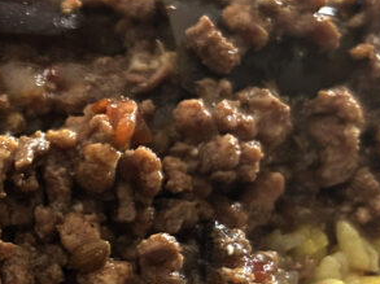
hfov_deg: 20.1
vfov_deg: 16.1
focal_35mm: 91
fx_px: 998
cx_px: -83
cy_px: 202
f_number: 1.5
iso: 500
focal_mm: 5.7
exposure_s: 1/60
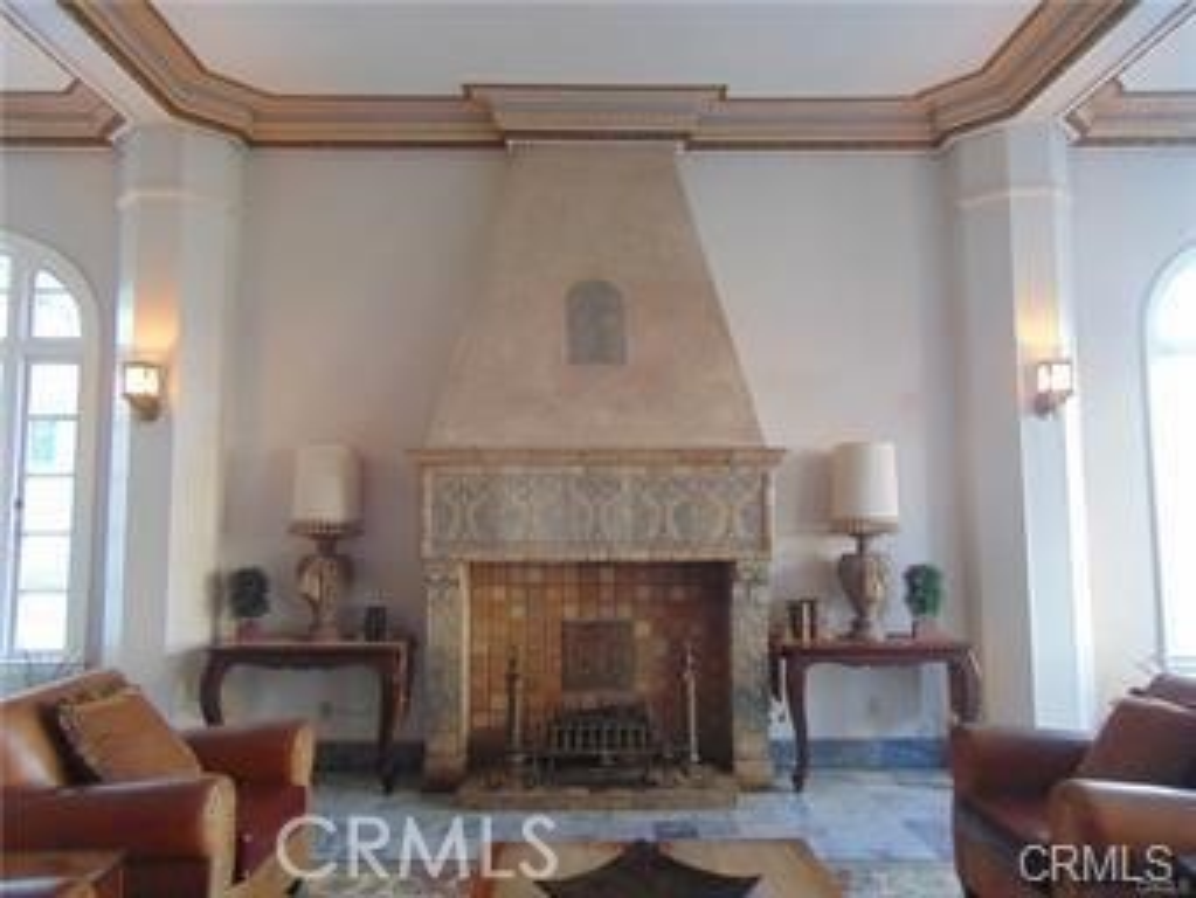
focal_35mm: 25
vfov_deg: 54.9
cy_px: 449
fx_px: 864
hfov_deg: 69.4
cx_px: 598
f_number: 3
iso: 400
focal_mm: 4.5
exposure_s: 1/25
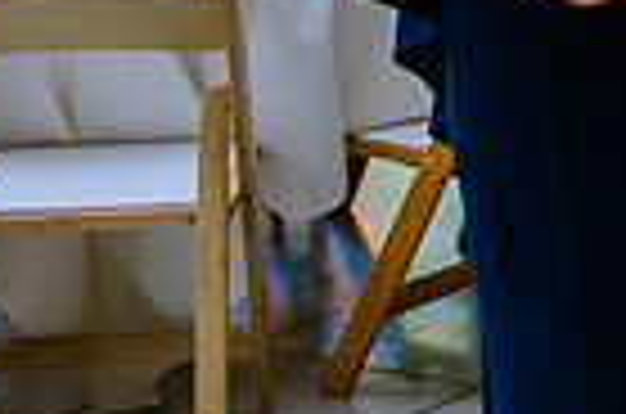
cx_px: 1134
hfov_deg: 13.6
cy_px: -296
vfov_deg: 9.7
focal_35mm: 135
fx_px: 2342
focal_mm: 28
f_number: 9
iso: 800
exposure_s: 1/125
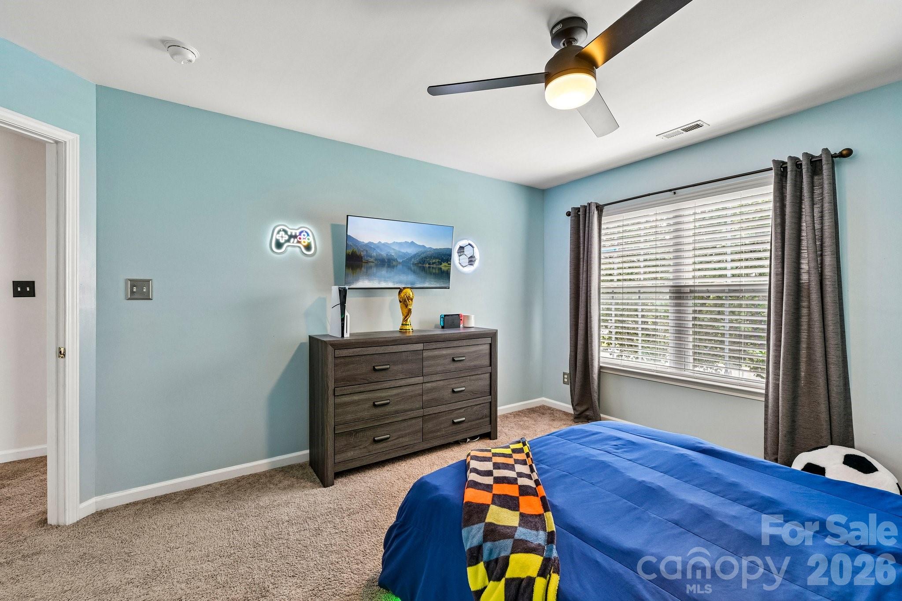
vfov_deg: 77.3
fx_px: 376
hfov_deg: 100.4
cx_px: 451
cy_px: 300
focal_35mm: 15
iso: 400
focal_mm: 15
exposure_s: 1/13
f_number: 8
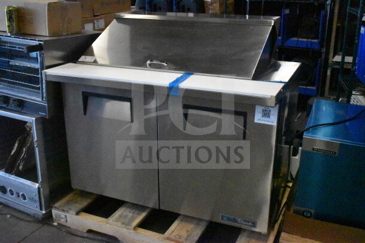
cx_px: 182
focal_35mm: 38
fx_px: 380
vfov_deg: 35.5
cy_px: 122
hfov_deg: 51.3
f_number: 4
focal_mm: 25
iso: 25600
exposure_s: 1/3200
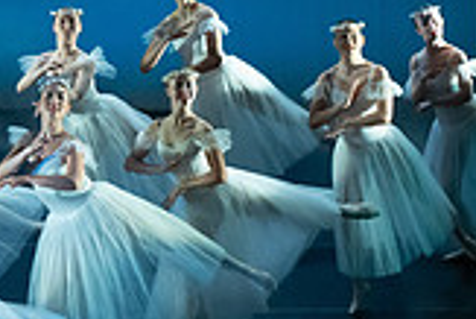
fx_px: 3295
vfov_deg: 5.5
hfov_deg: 8.2
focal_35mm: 249
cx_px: -117
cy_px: 136
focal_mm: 70
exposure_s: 1/250
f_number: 5.6
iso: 4000
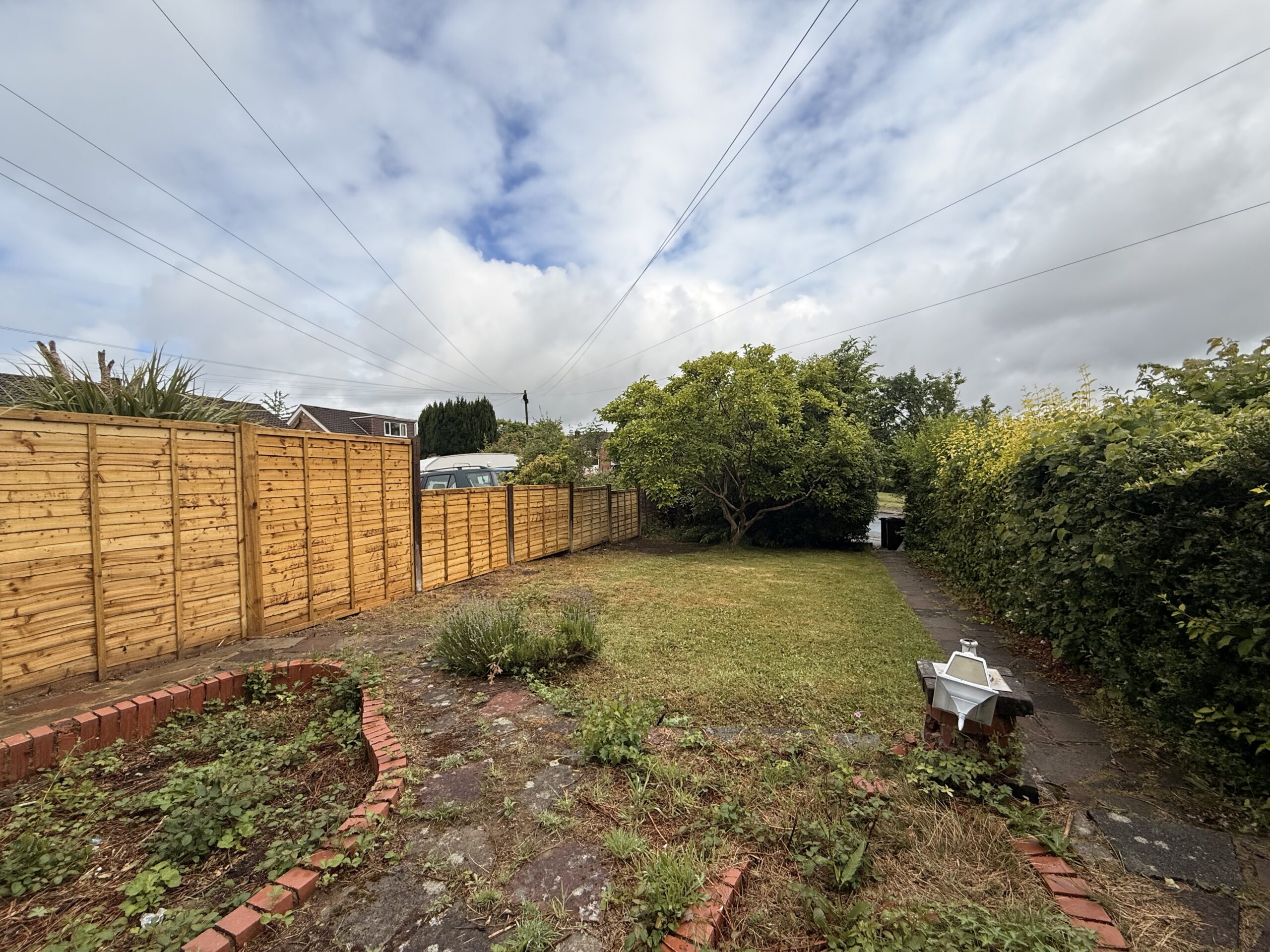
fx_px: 514
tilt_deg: +0.9
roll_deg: +2.2
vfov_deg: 85.7
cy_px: 476
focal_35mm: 14
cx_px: 635
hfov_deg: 102.1
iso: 50
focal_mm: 2.22
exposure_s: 1/2506
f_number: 2.2
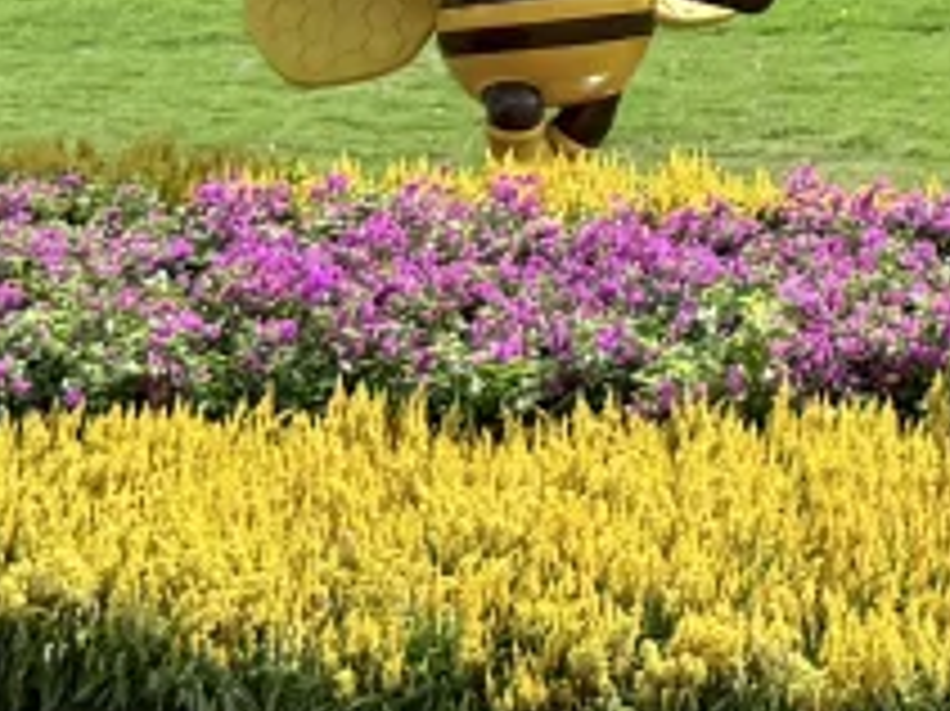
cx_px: 1652
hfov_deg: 11.3
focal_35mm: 164
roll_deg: +0.9
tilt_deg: +18.7
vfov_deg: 8.0
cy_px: -1256
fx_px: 4498
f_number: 1.78
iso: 100
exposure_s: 1/7353
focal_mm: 6.76
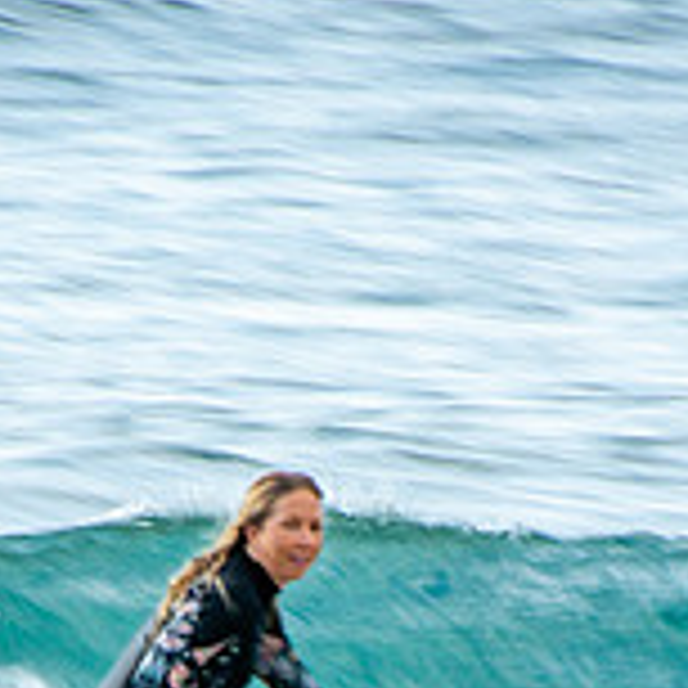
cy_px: 848
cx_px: 211
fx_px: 43353
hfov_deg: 0.9
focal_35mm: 1928
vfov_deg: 0.9
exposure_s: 1/20
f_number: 20
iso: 100
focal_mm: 400
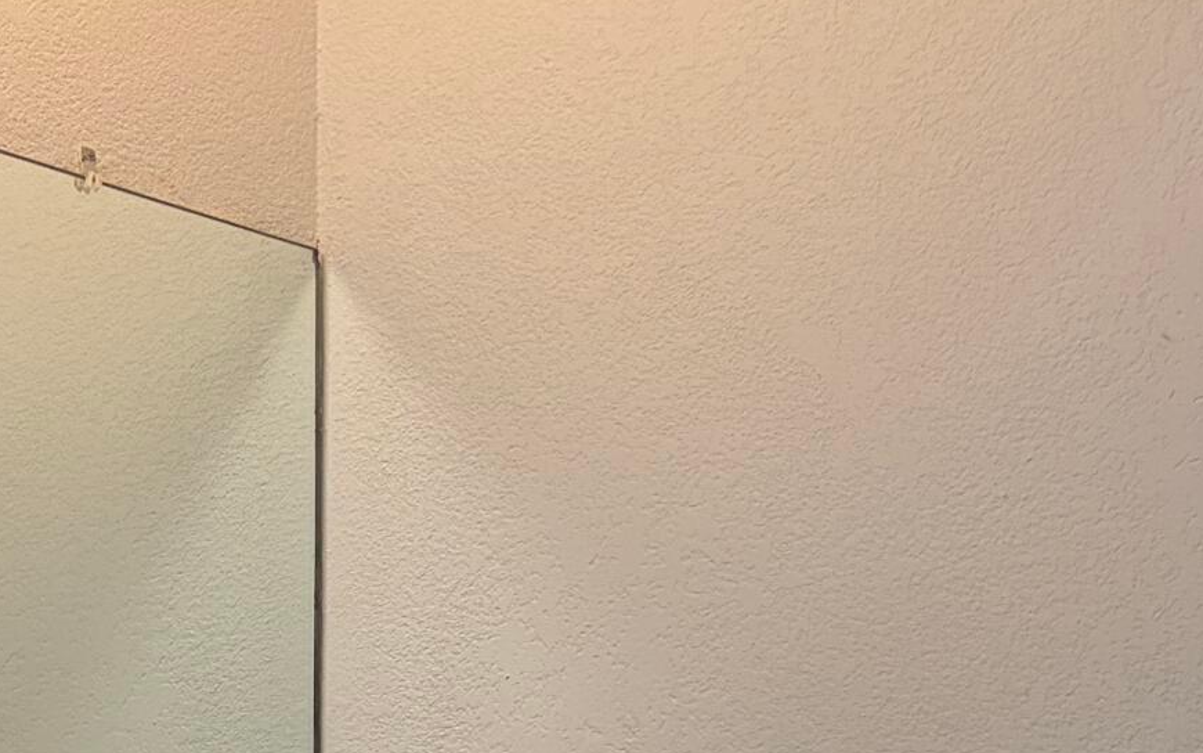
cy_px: 1410
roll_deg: +1.6
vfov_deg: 12.4
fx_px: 3115
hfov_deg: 20.6
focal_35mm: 95
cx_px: -191
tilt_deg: -4.4
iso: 160
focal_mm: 5.96
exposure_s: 1/60
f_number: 1.6
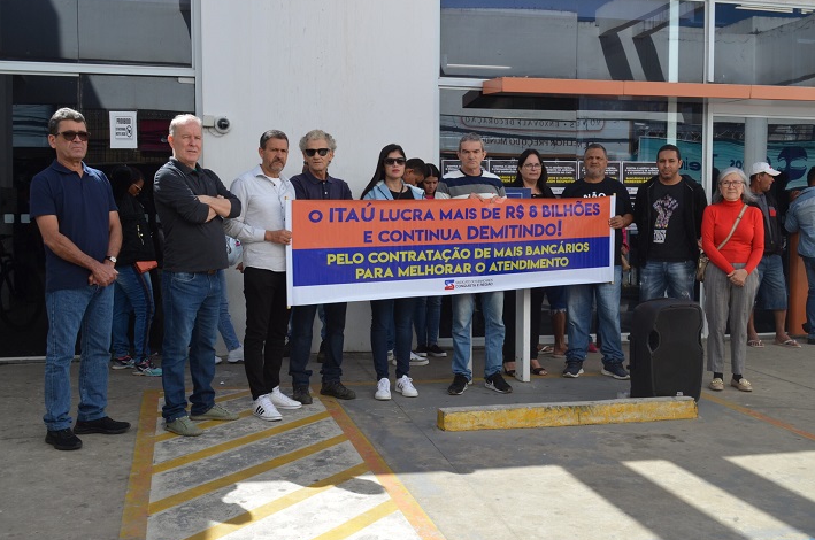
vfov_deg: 34.1
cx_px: 413
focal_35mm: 39
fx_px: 881
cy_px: 275
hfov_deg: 49.6
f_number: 8
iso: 180
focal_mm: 24
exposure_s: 1/250
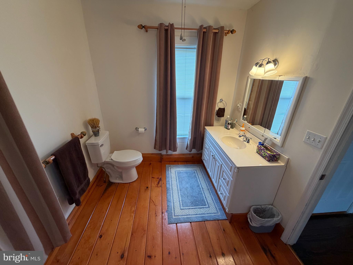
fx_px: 143
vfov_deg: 85.7
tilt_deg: -22.8
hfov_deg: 102.1
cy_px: 132
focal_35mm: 14
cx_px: 176
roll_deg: -1.4
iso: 250
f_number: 2.2
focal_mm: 2.22
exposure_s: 1/60
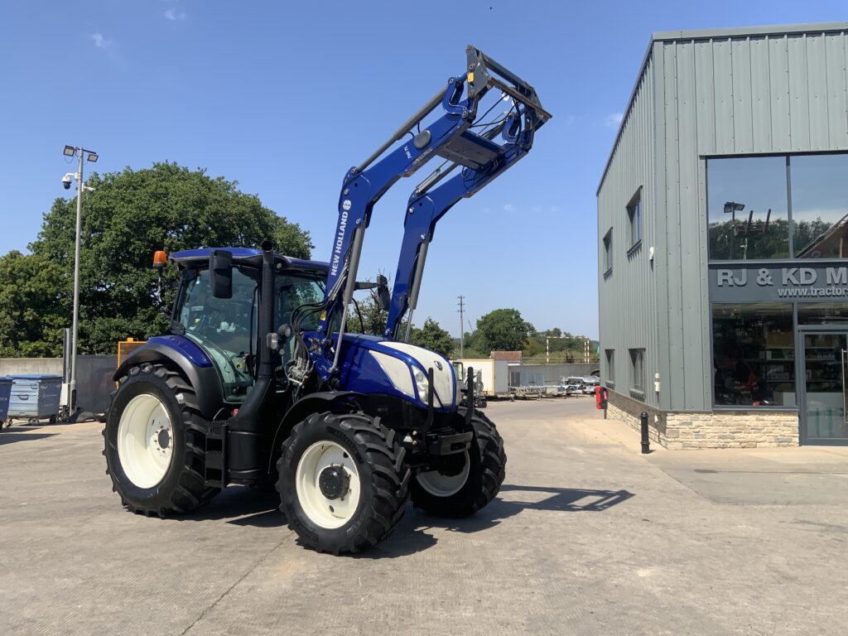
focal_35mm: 29
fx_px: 710
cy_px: 318
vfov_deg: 48.2
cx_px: 424
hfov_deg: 61.7
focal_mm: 3
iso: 16
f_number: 1.8
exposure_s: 1/1730
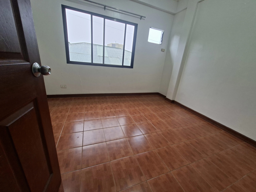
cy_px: 96
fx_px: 96
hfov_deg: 106.2
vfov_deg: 89.9
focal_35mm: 13
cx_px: 128
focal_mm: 1.74
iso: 40
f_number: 2.2
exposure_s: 1/40
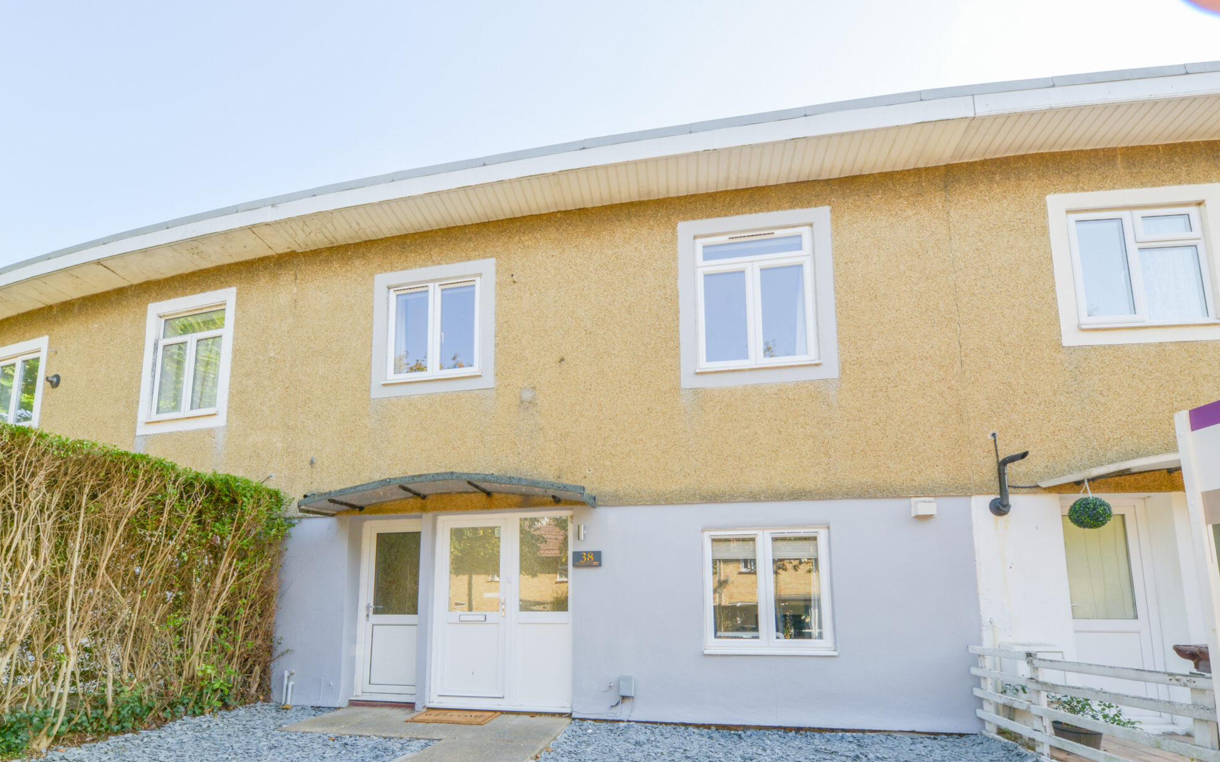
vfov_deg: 68.5
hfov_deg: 97.8
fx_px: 532
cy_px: 530
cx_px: 585
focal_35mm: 16
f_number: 13
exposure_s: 1/30
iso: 100
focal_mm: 12
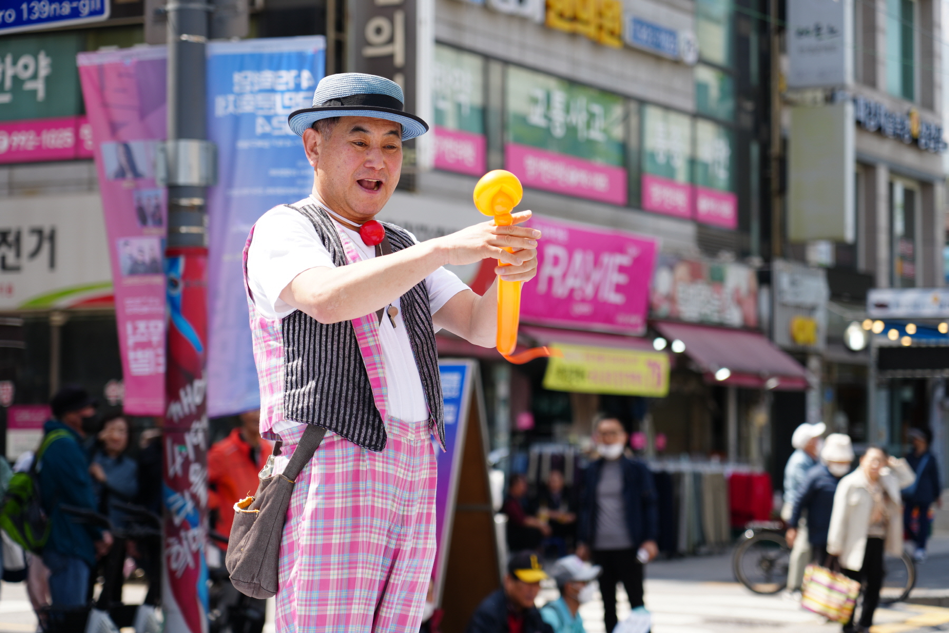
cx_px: 474
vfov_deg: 13.3
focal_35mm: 103
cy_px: 316
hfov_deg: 19.8
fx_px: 2715
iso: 100
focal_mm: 103
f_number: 4
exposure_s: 1/320
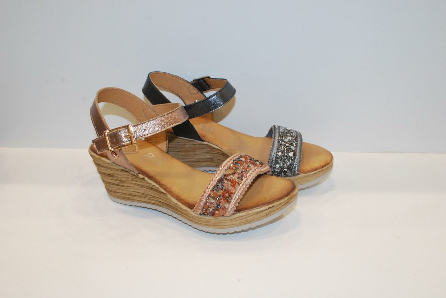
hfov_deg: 57.2
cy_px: 149
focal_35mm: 33
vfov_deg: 40.1
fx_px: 409
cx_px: 223
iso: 1600
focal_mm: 22
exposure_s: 1/200
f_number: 11
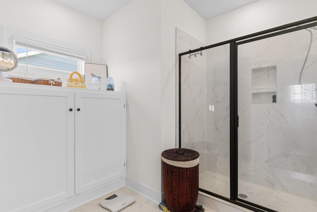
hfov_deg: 90.0
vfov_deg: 67.4
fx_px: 158
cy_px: 106
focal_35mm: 18
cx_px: 158
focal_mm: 12
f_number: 4.8
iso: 100
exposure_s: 1/10
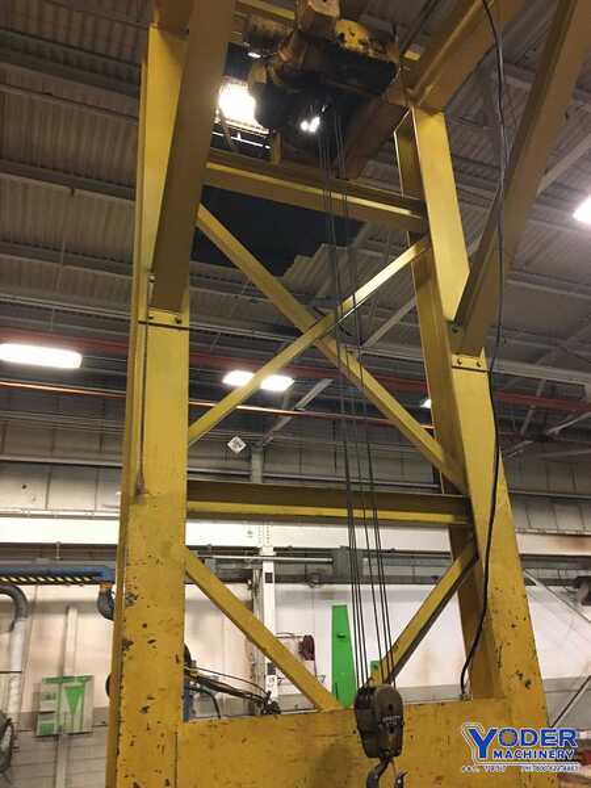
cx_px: 296
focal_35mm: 29
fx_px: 660
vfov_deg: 61.7
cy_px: 394
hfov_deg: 48.2
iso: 200
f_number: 2.2
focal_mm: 4.15
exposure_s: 1/17
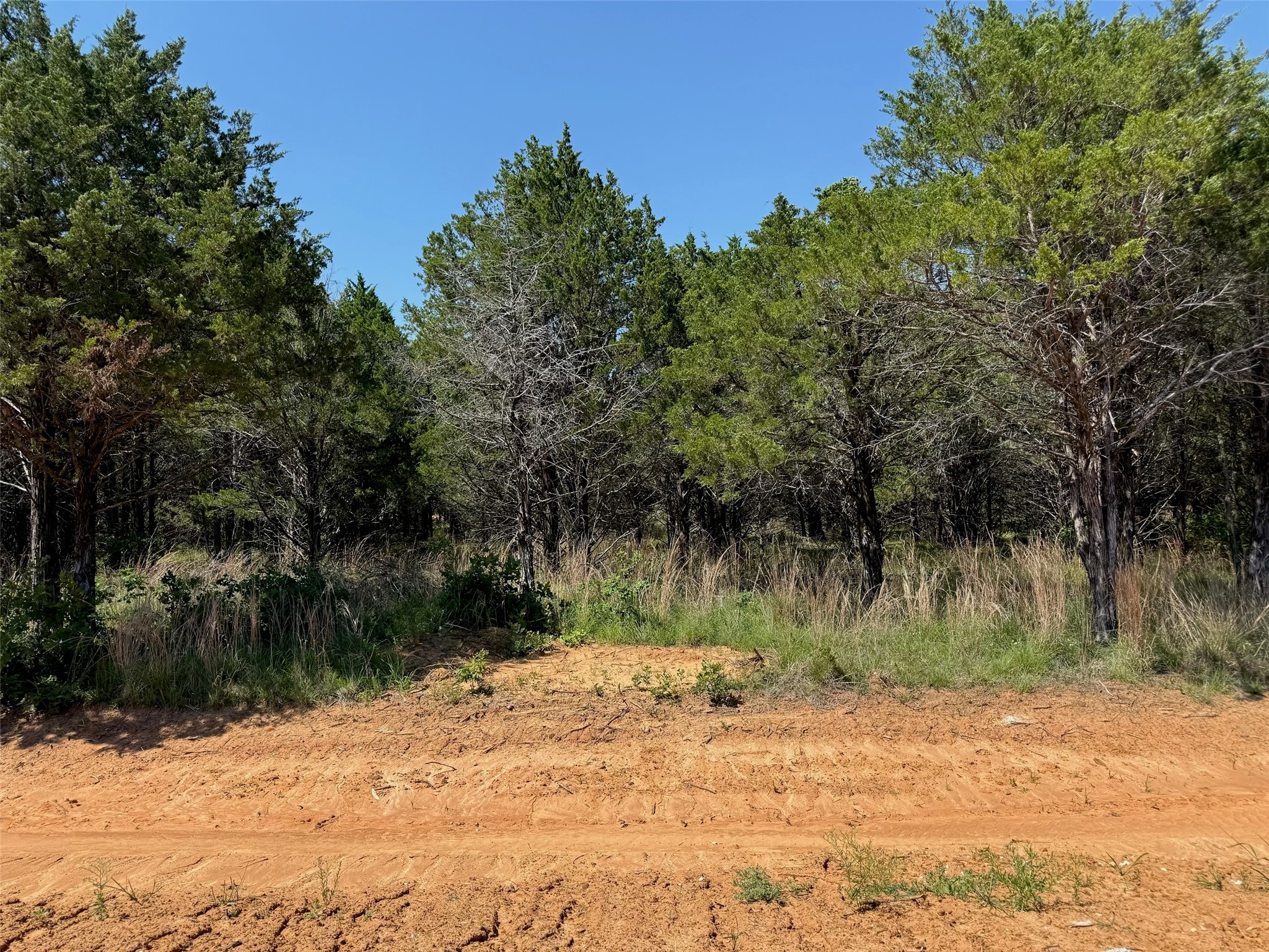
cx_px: 634
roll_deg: +1.3
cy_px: 476
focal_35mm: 24
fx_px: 880
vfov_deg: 56.8
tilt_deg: +1.3
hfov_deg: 71.6
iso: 80
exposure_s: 1/2801
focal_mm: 6.76
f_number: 1.78
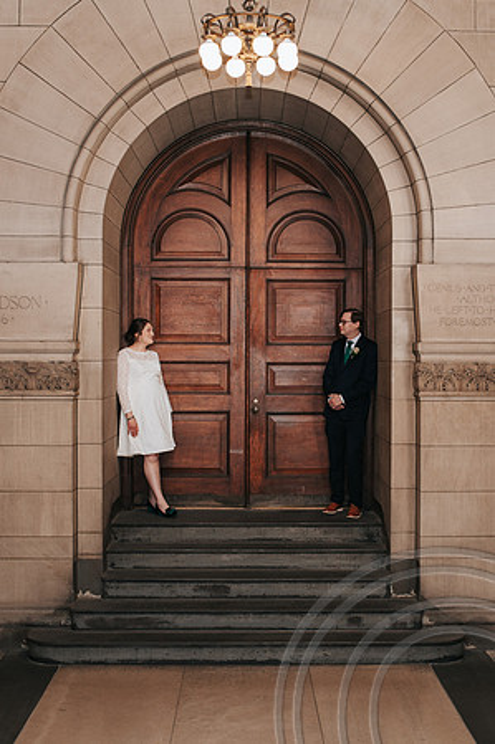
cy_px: 373
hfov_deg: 25.2
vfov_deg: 37.3
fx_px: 1104
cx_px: 281
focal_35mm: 53
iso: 1000
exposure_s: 1/200
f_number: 2.8
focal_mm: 35
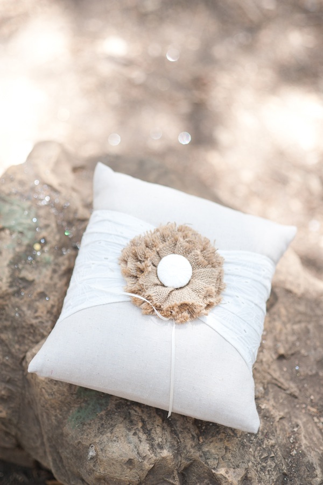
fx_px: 1146
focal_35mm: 85
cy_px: 242
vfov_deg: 23.9
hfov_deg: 16.0
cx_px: 162
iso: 320
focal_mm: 85
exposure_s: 1/400
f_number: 2.8
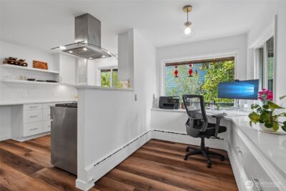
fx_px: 127
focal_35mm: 16
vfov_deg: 73.8
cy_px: 96
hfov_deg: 96.7
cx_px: 143
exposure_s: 1/80
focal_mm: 16
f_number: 8
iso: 1600
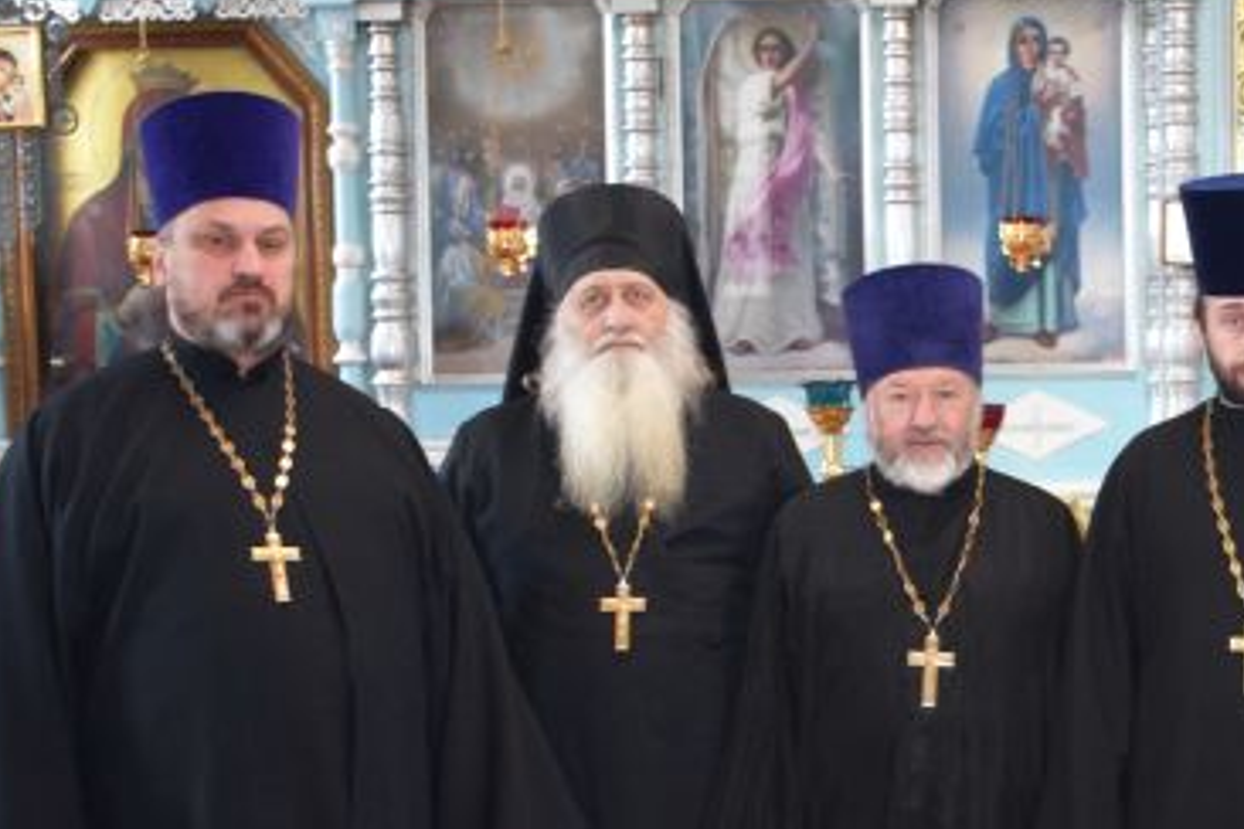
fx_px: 3286
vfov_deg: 14.3
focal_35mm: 95
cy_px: 647
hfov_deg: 20.9
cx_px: 1156
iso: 2200
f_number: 4.2
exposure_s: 1/30
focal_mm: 29
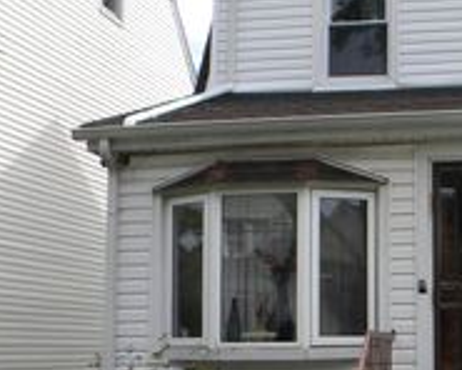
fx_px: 1012
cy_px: 221
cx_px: 477
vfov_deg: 20.7
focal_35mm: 74
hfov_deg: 24.4
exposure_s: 1/606
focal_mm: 5
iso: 80
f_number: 3.5
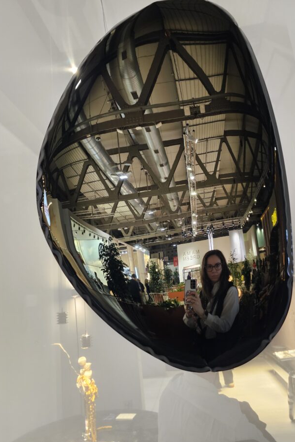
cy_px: 211
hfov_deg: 47.9
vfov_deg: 67.3
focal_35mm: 27
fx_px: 332
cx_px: 158
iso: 800
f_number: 1.7
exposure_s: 1/100
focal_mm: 6.3
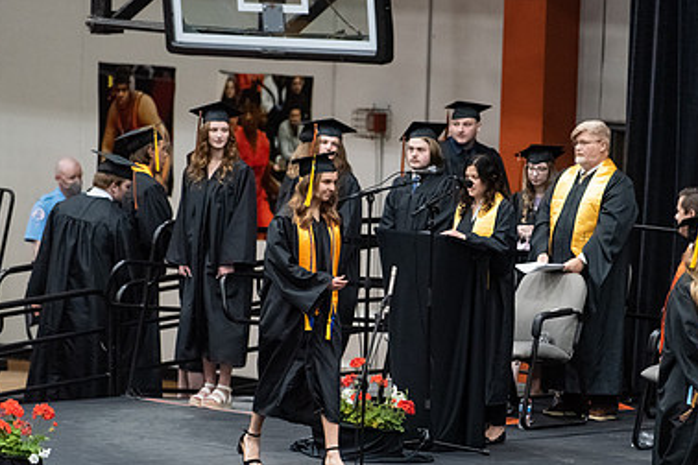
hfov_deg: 6.7
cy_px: 292
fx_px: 5952
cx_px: 463
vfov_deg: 4.5
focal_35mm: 307
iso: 2500
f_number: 3.2
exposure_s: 1/250
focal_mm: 200
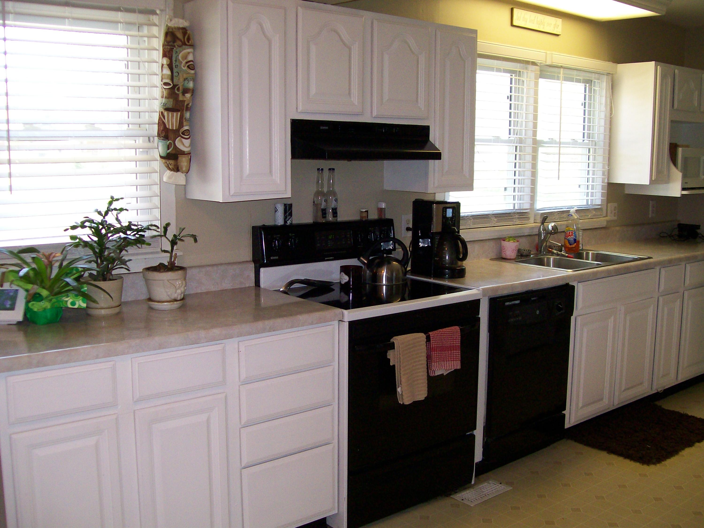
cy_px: 264
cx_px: 352
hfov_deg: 51.4
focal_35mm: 36
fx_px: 732
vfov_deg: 39.7
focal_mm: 6
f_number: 2.7
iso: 140
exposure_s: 1/64
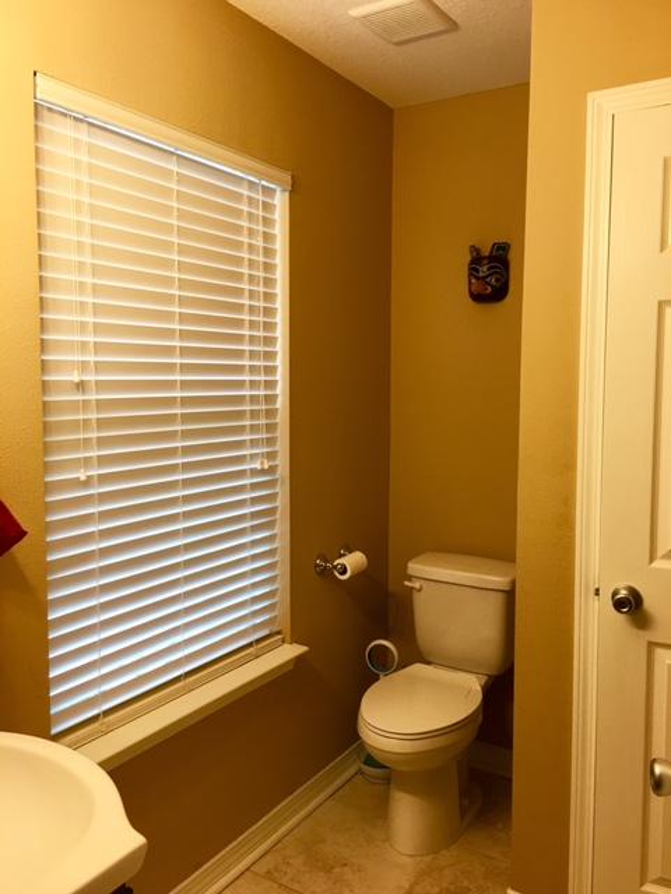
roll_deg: +0.1
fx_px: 750
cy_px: 447
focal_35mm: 29
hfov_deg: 48.2
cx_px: 336
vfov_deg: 61.7
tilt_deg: -5.0
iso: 40
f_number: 2.2
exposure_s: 1/30
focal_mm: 4.15
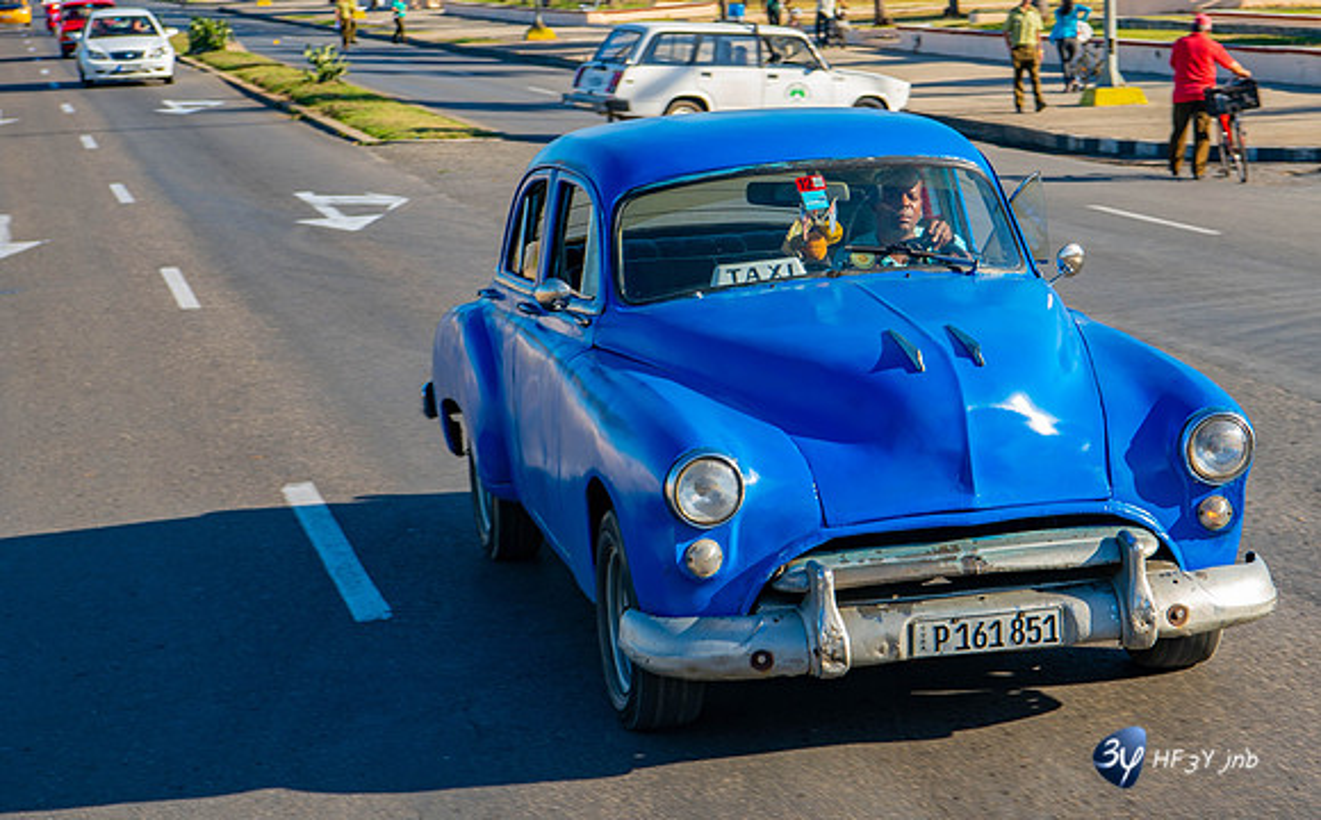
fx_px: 3426
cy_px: 342
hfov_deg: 21.7
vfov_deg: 13.6
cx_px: 881
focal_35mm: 95
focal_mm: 70
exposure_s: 1/200
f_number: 7.1
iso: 100
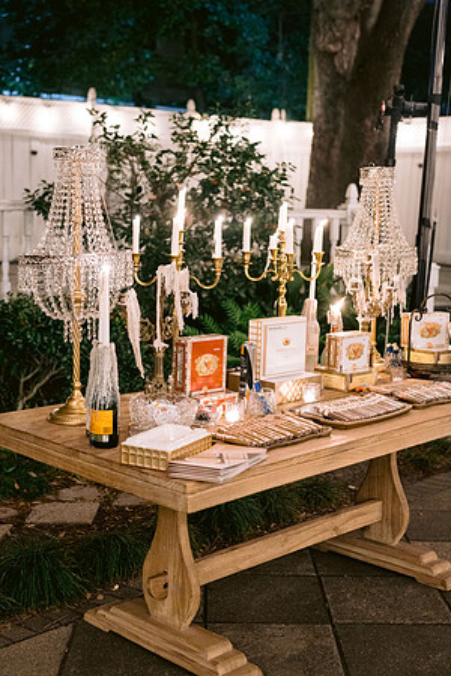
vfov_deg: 39.6
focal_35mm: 50
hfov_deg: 27.0
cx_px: 226
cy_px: 338
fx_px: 940
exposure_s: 1/20
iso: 1600
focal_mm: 50
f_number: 2.8
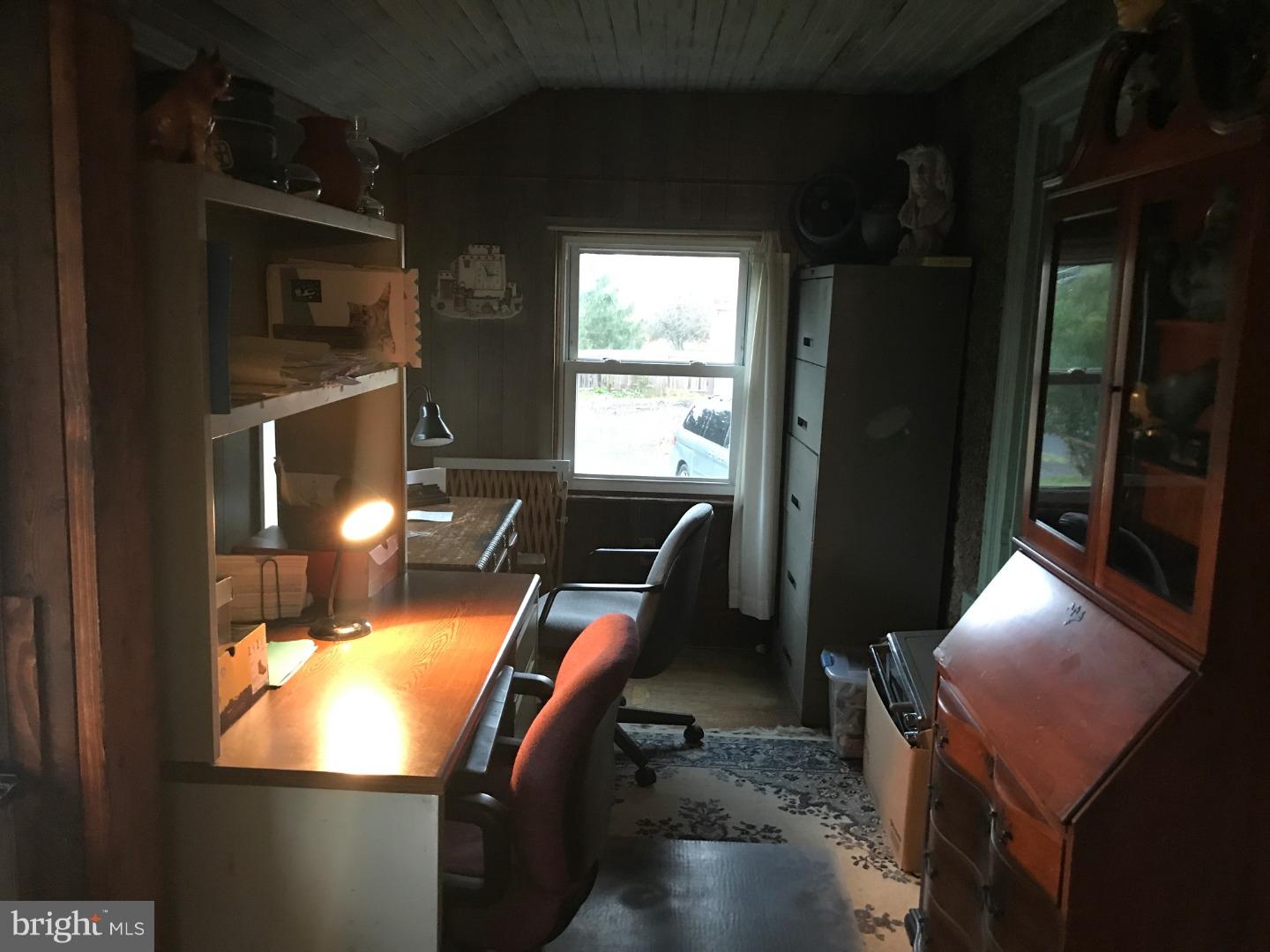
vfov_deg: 49.7
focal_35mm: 28
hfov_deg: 63.4
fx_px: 1027
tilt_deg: -9.0
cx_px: 635
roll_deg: -0.9
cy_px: 476
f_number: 1.8
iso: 100
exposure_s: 1/8
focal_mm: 3.99
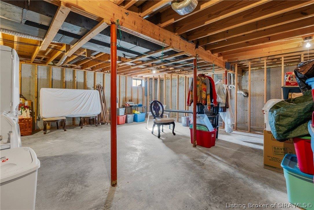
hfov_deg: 96.7
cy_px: 105
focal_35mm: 16
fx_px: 140
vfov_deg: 73.8
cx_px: 157
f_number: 11
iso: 800
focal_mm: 16
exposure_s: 1.6
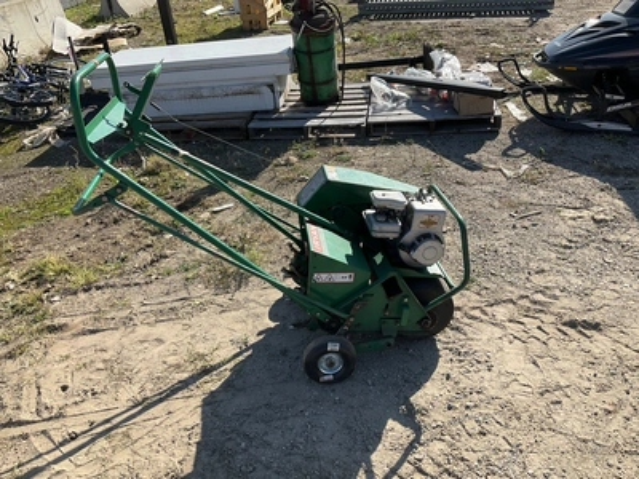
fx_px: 535
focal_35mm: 29
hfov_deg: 61.7
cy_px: 240
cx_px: 320
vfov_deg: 48.2
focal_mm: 3
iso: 25
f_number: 1.8
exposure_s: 1/1221
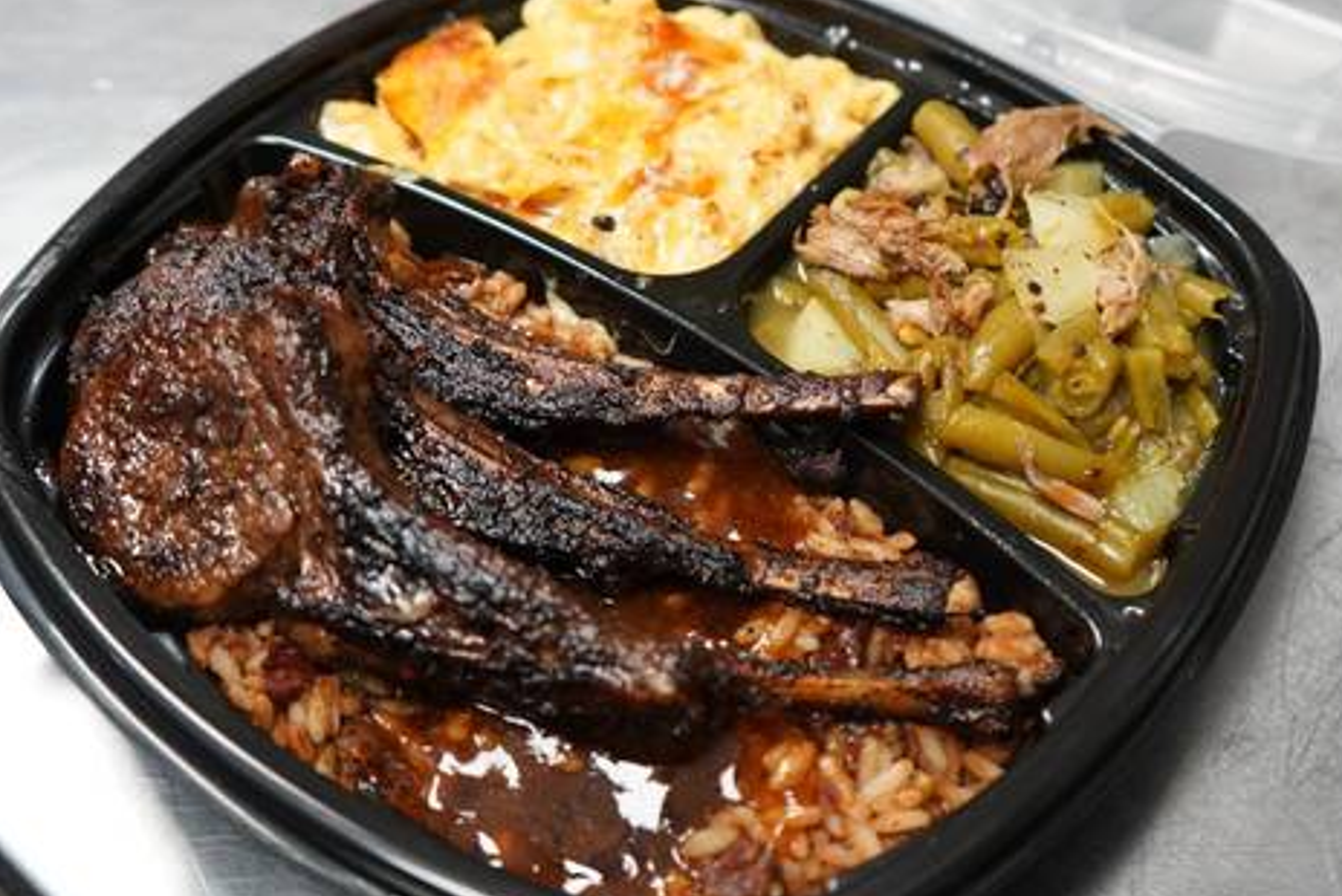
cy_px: 344
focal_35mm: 44
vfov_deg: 30.4
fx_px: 1641
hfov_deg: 44.5
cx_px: 671
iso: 1600
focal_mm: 31
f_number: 4
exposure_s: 1/60
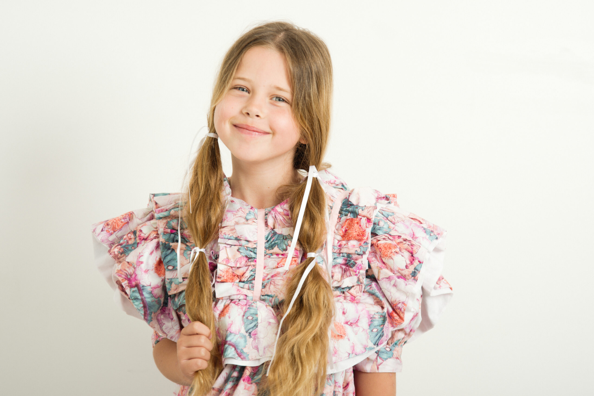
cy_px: 198
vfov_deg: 13.0
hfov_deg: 19.5
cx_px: 297
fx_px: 1732
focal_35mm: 105
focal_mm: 70
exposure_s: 1/200
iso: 100
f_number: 3.2
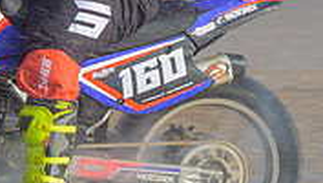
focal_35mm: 1526
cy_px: -88
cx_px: 72
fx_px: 13084
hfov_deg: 1.4
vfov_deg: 0.8
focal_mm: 200
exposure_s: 1/250
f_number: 8
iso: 125
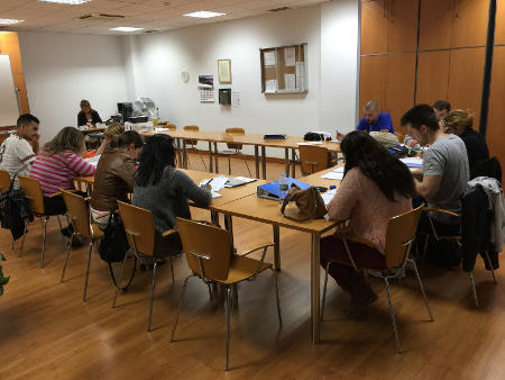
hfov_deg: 61.6
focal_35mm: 29
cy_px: 190
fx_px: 423
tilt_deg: -13.0
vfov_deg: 48.3
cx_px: 252
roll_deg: +1.3
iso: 64
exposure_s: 1/33
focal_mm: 4.15
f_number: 2.2
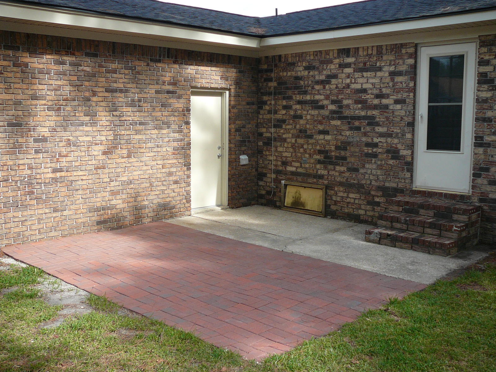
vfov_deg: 38.7
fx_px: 530
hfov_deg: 50.1
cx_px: 248
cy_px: 186
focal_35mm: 37
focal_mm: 5.2
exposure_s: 1/250
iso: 80
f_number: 2.8
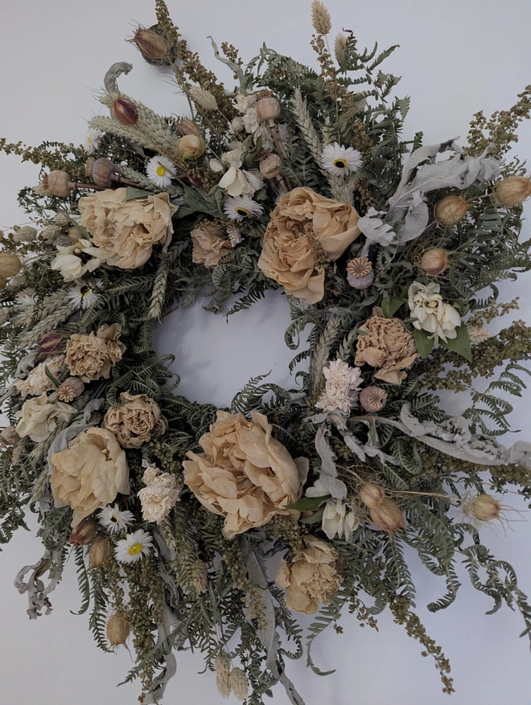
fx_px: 490
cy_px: 352
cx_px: 266
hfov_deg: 56.9
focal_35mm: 24
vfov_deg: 71.5
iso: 1212
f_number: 1.85
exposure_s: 1/60.8
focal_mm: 6.81
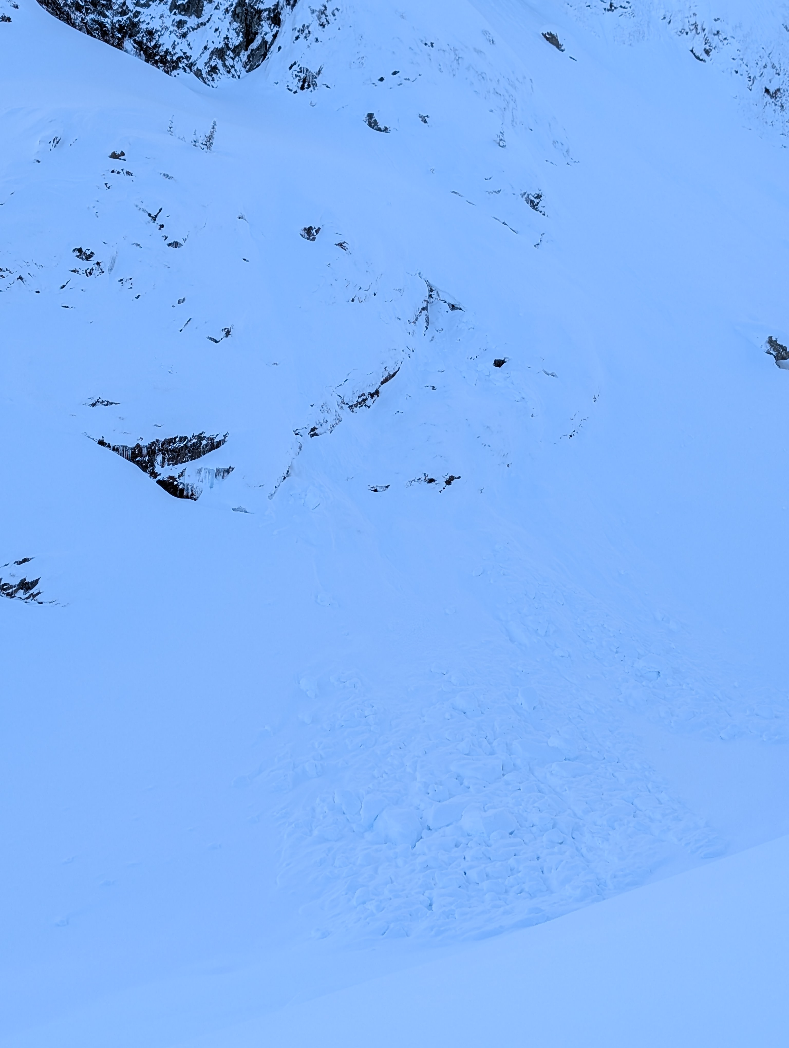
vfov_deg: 38.9
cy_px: 524
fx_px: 1485
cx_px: 394
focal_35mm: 49
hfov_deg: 29.7
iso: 25
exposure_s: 1/702
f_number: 1.68
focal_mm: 6.9
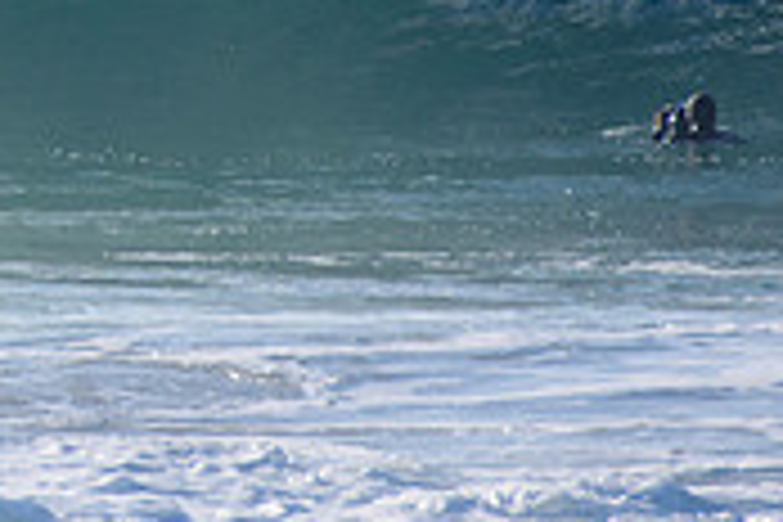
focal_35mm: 2493
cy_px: -200
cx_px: -464
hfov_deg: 0.8
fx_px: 54219
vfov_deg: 0.6
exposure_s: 1/2000
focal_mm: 500
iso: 360
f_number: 5.6
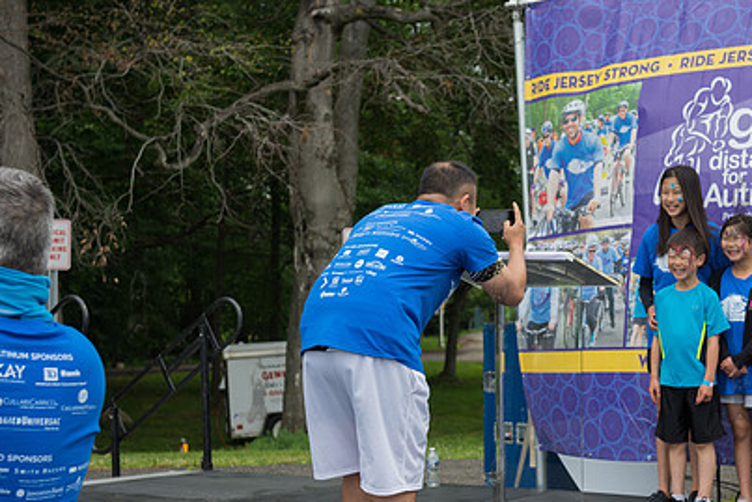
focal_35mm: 69
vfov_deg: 19.7
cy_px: 300
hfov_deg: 29.0
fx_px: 1442
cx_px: 498
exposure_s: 1/500
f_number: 5
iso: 200
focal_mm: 48
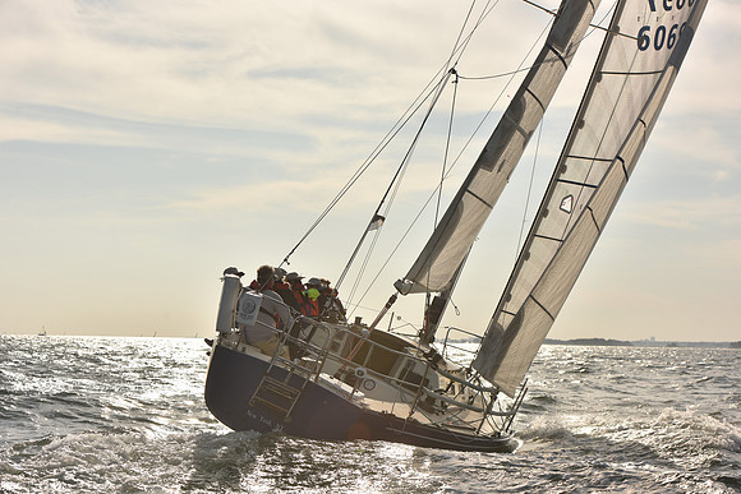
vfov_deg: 19.5
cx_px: 370
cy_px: 247
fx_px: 1441
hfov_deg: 28.8
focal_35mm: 70
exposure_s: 1/640
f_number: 9
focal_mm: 70
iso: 250
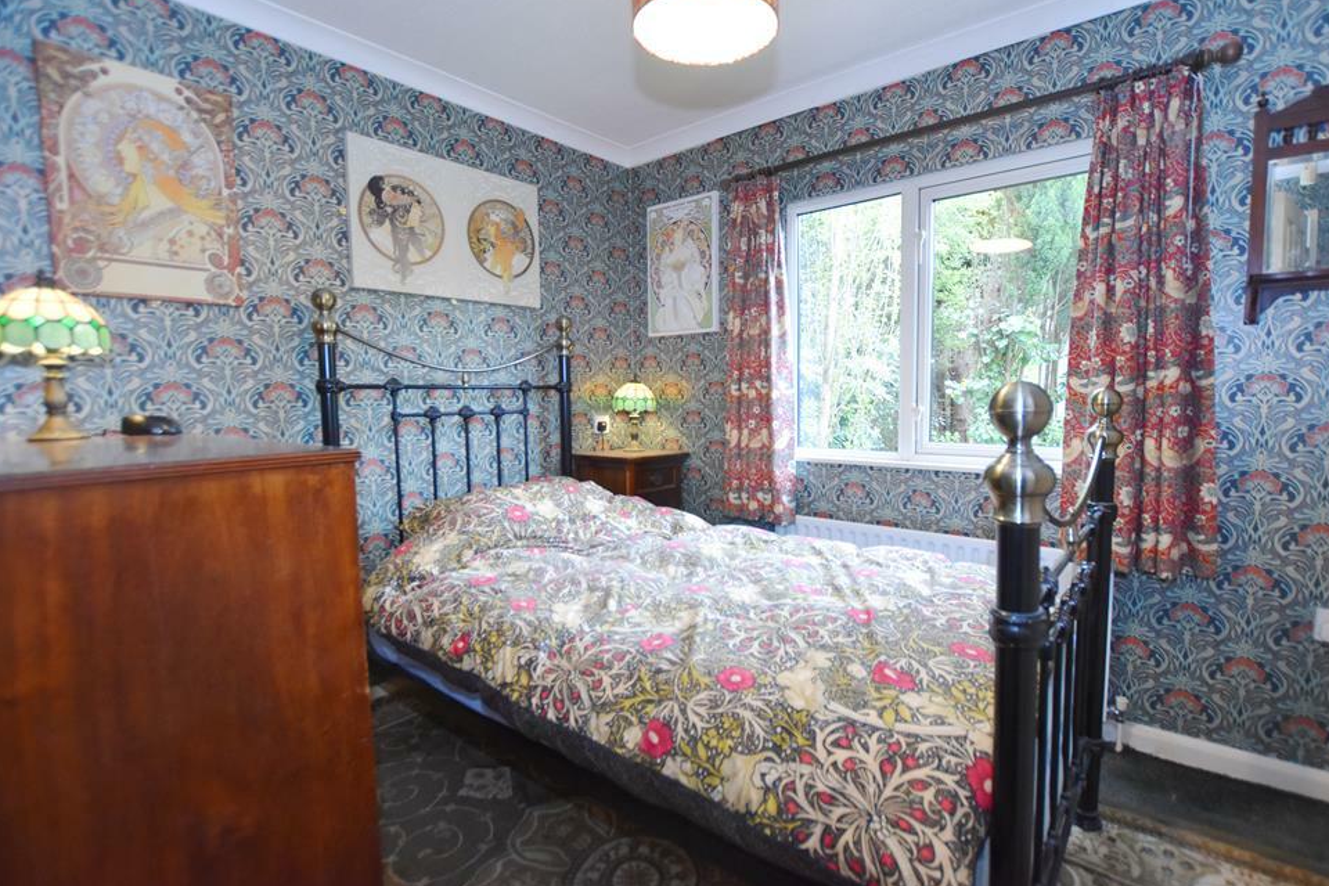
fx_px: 591
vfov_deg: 73.7
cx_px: 700
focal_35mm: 16
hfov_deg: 96.6
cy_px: 434
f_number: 3.5
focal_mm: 10
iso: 1250
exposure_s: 1/125
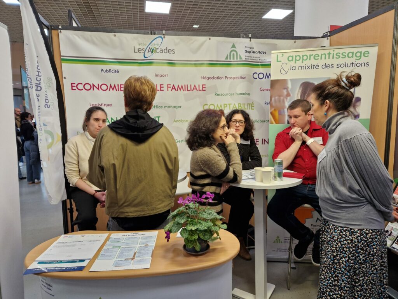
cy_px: 150
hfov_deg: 73.9
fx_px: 264
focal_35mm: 23
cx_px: 199
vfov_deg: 58.9
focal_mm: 5.4
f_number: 1.8
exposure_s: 1/100
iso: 100
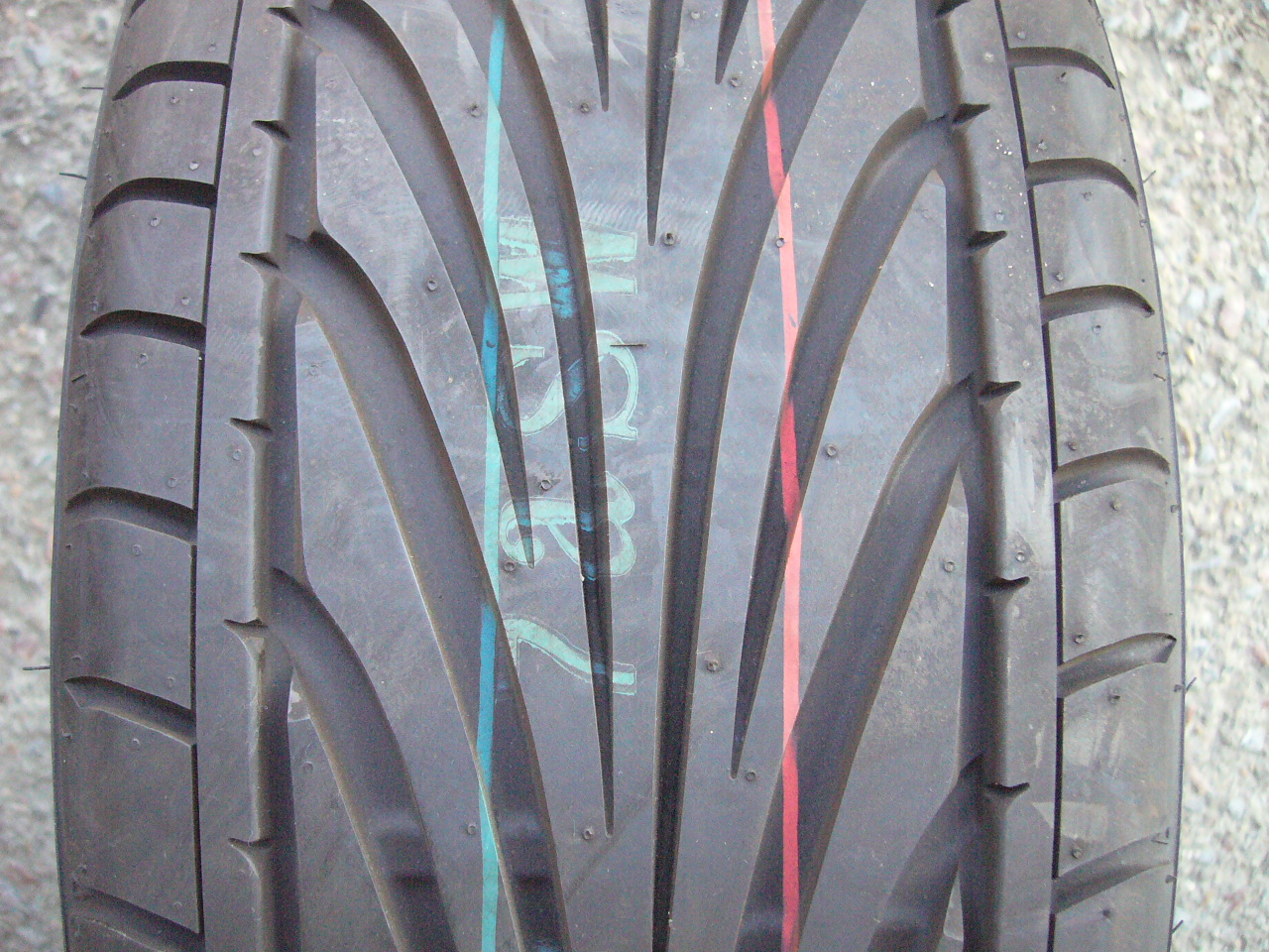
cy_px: 476
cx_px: 634
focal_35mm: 35
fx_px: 1283
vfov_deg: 40.7
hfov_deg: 52.6
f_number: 2.8
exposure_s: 1/60
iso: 400
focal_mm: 5.8
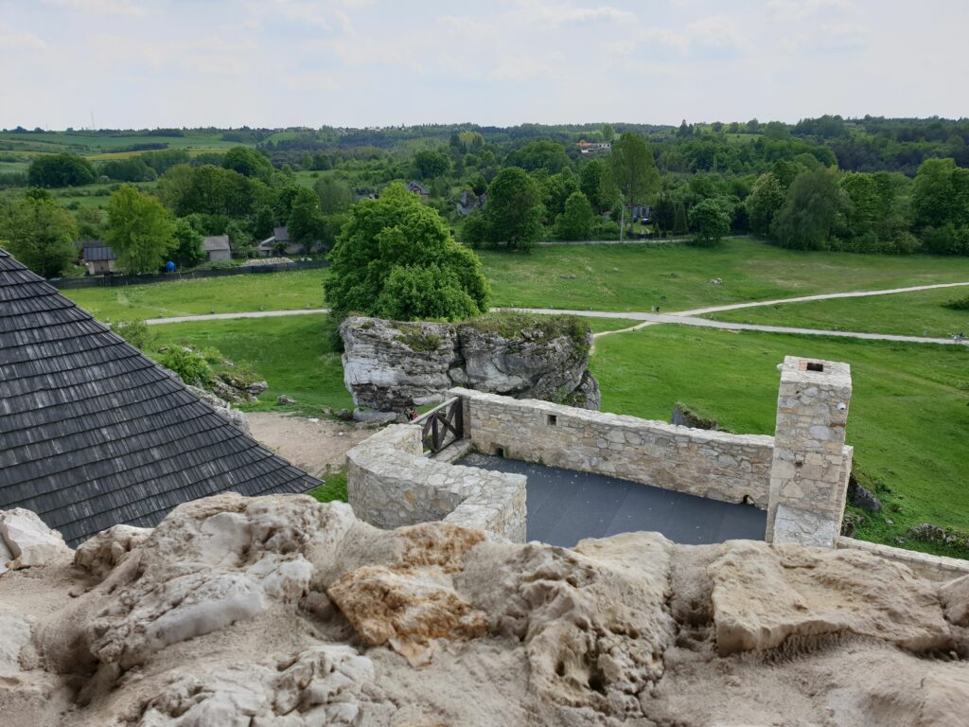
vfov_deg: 53.1
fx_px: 728
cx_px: 484
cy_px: 364
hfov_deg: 67.3
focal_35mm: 26
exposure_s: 1/1359
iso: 50
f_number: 2.4
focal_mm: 4.3
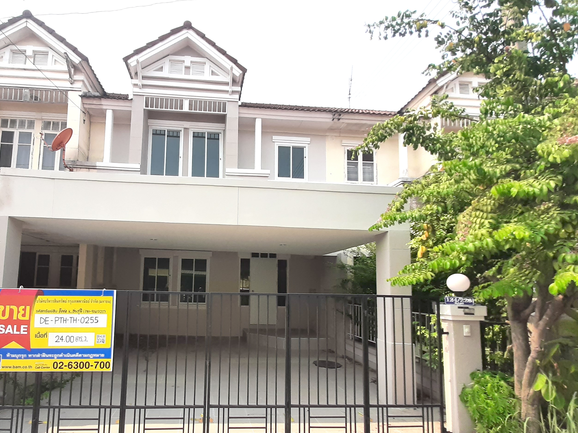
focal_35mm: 17
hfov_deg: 89.3
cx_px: 218
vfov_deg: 73.7
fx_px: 284
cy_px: 264
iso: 40
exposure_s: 1/1020
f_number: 2.2
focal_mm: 1.42
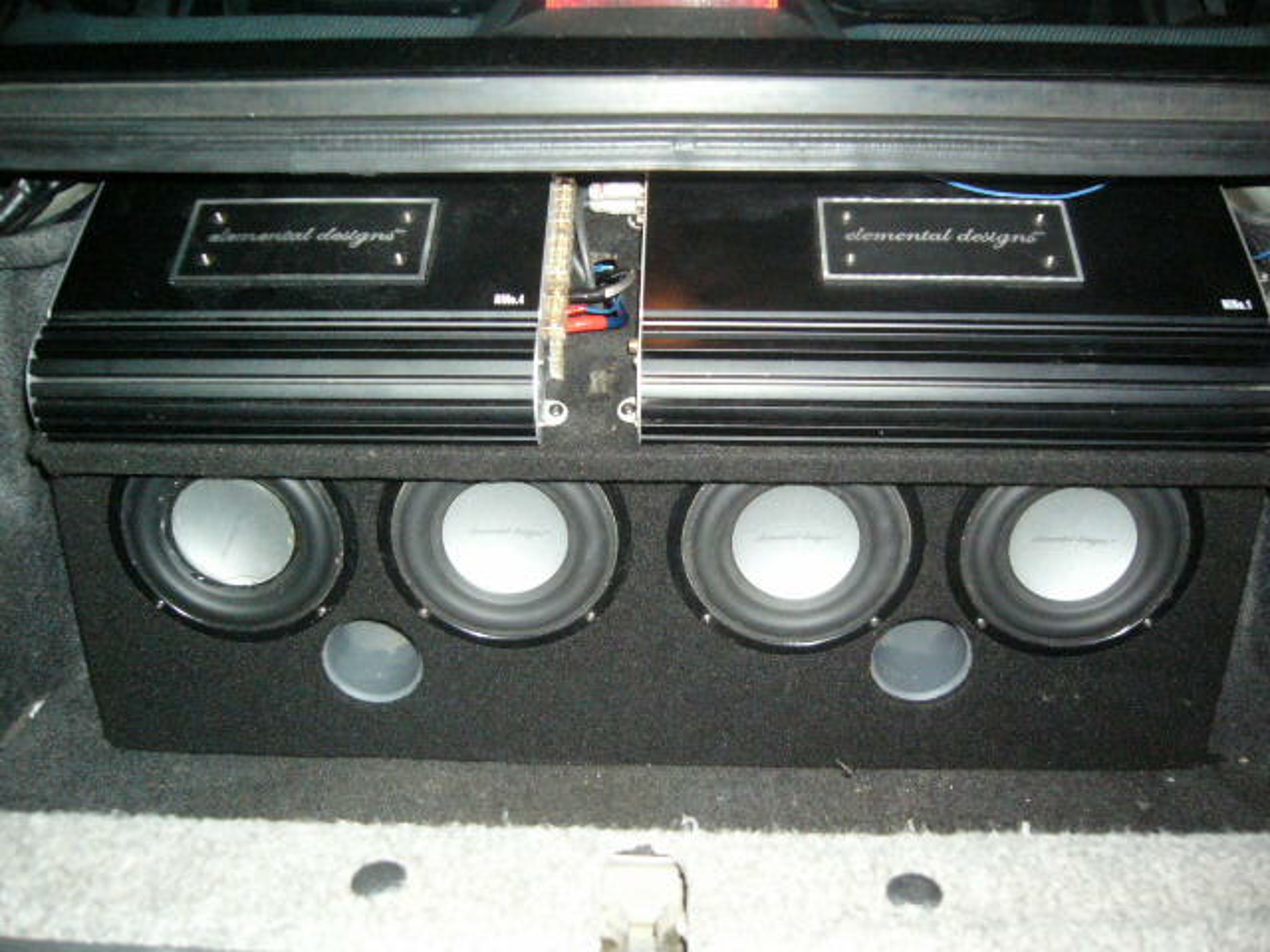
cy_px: 476
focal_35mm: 35
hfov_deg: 52.6
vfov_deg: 40.7
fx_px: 1284
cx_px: 635
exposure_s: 1/60
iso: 400
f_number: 2.8
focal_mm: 5.8
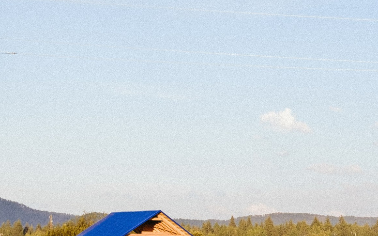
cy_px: 223
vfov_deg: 10.4
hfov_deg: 15.4
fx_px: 1288
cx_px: 577
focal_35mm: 125
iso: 160
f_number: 4
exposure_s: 1/250
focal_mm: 23
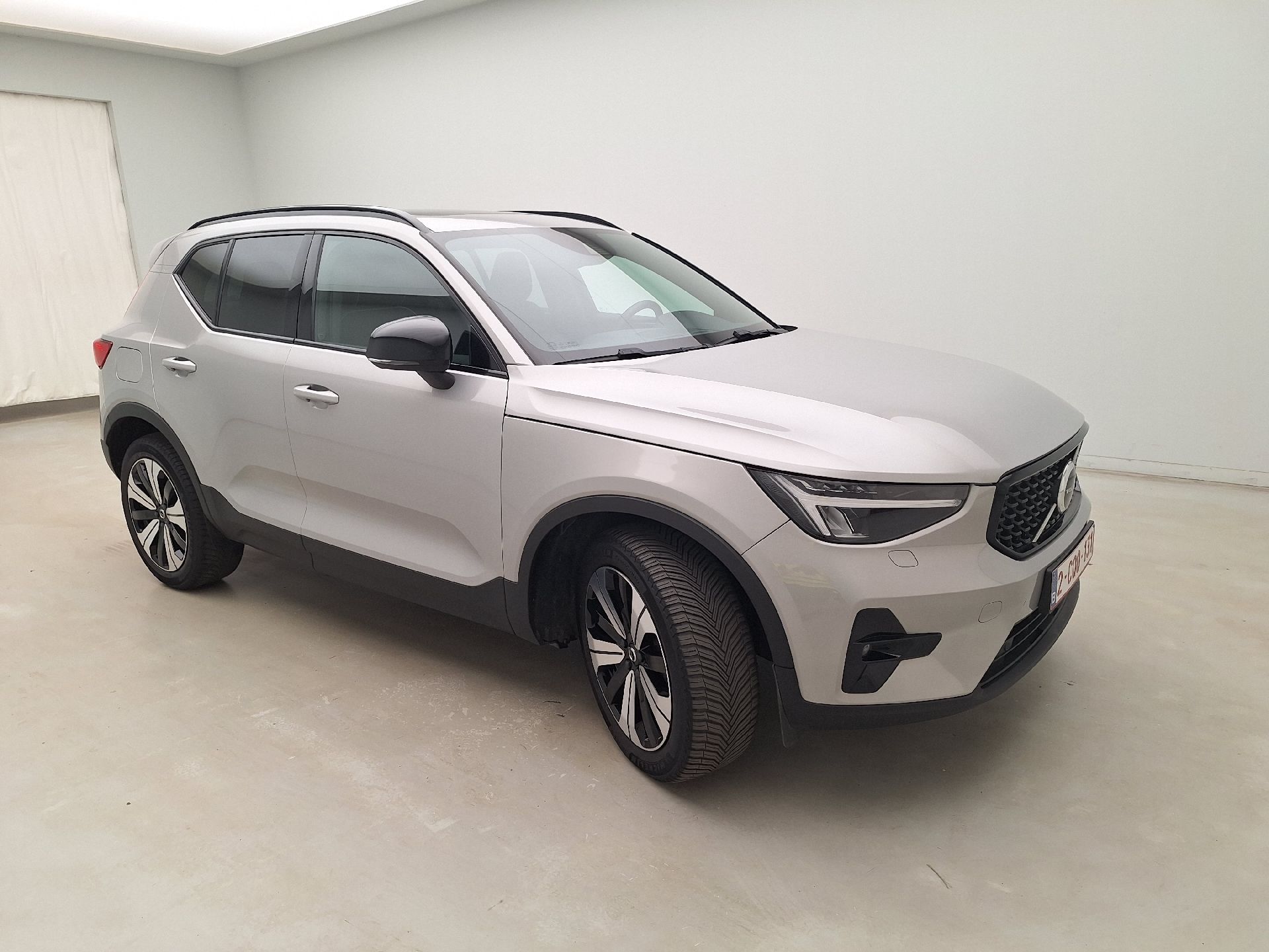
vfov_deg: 58.9
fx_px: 843
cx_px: 634
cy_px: 476
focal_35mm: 23
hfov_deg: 73.9
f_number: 1.8
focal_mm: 5.54
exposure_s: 1/100
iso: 40
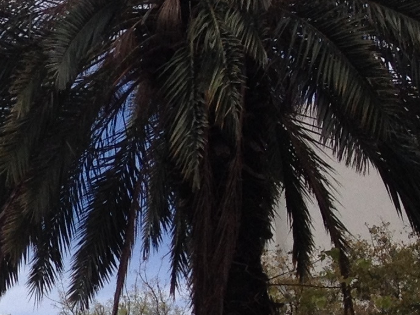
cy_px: 495
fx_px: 2014
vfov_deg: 8.7
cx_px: -562
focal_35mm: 166
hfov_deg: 10.4
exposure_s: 1/1727
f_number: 2.4
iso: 50
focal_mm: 4.28
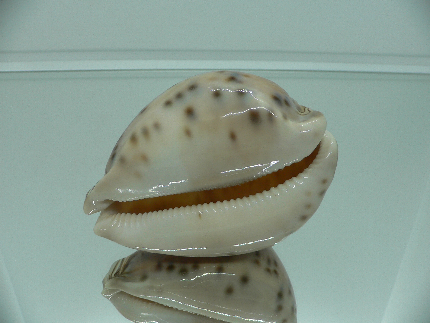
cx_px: 215
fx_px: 435
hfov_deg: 52.6
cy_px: 162
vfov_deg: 40.7
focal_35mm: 35
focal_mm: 4.6
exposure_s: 1/60
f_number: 2.8
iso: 80
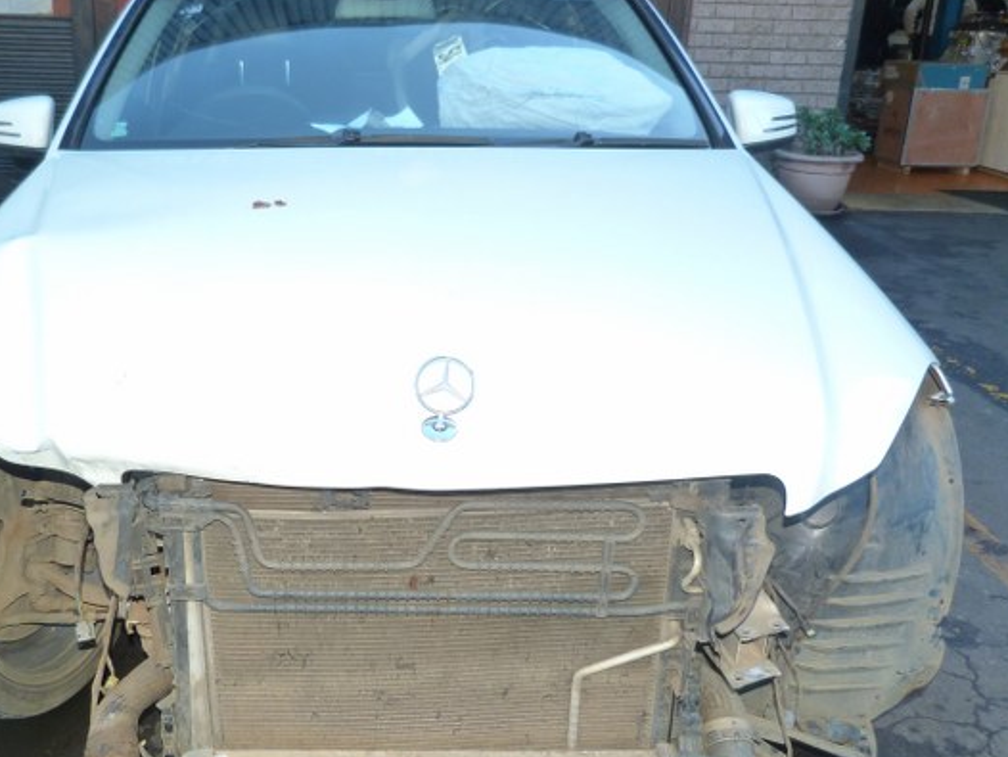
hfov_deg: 48.3
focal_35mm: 38
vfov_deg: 37.7
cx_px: 356
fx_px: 1107
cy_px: 431
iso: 125
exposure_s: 1/60
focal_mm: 4.5
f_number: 2.8
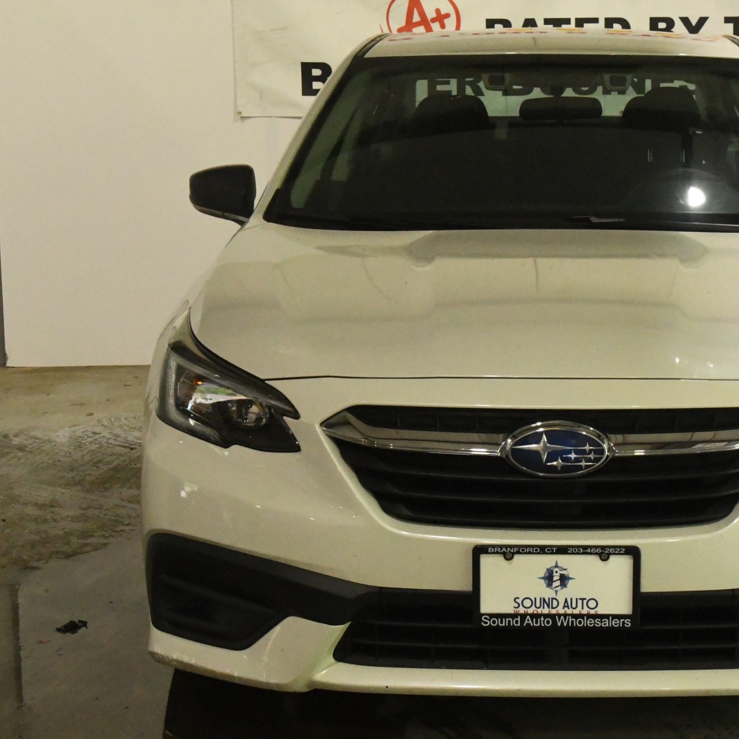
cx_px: 540
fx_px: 1860
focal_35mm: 77
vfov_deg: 22.5
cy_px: 372
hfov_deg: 22.3
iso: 10000
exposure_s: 1/250
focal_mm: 30
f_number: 10
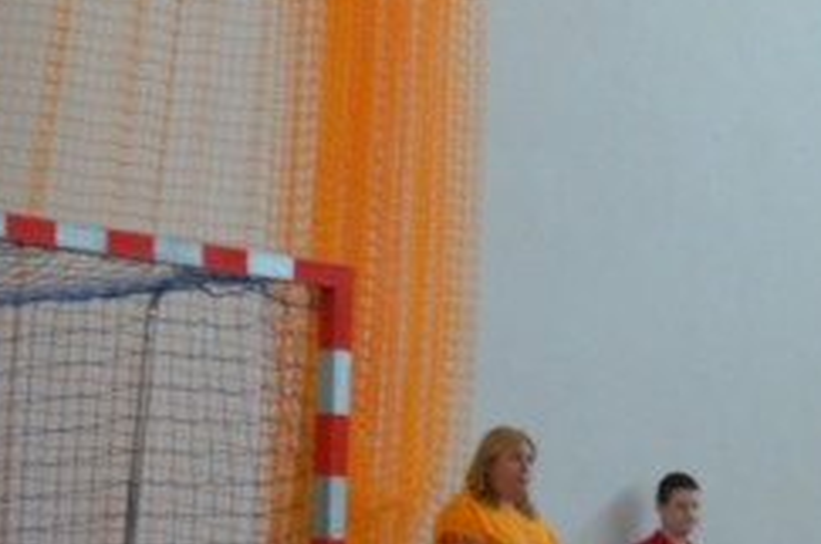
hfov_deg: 10.5
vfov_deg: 7.0
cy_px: 1044
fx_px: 4325
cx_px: 1193
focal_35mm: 190
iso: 900
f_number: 4.2
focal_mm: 30
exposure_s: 1/60
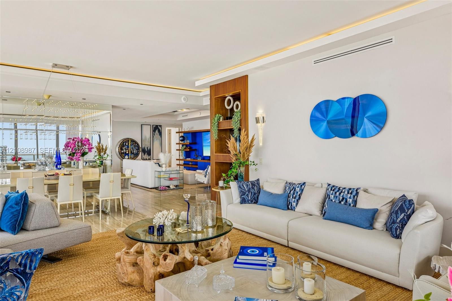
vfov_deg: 53.1
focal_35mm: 24
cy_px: 150
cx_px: 226
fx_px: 301
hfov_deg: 73.8
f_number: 9
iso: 200
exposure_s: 1/30
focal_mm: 24
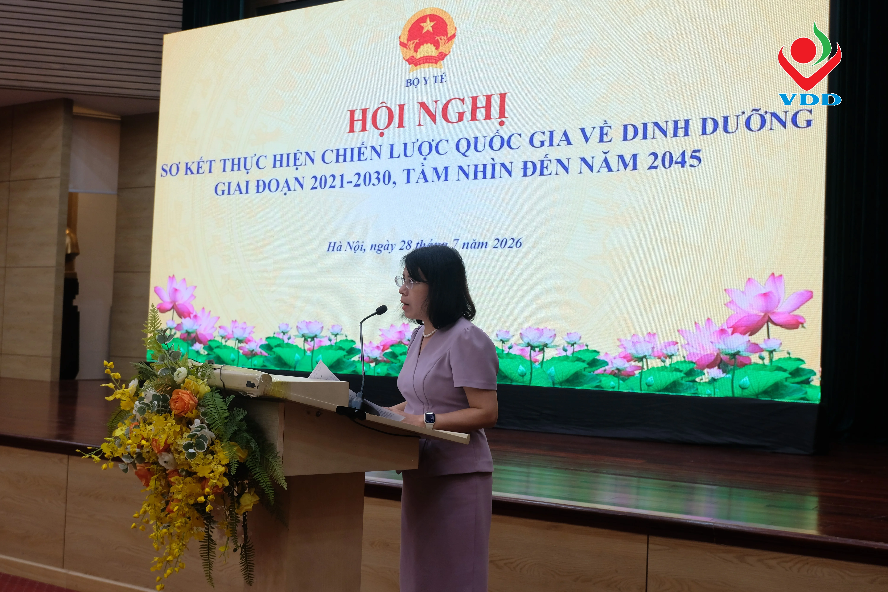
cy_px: 296
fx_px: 1085
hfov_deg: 44.5
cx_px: 444
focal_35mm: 44
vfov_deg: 30.5
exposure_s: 1/60
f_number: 4.5
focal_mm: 29.6
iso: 500
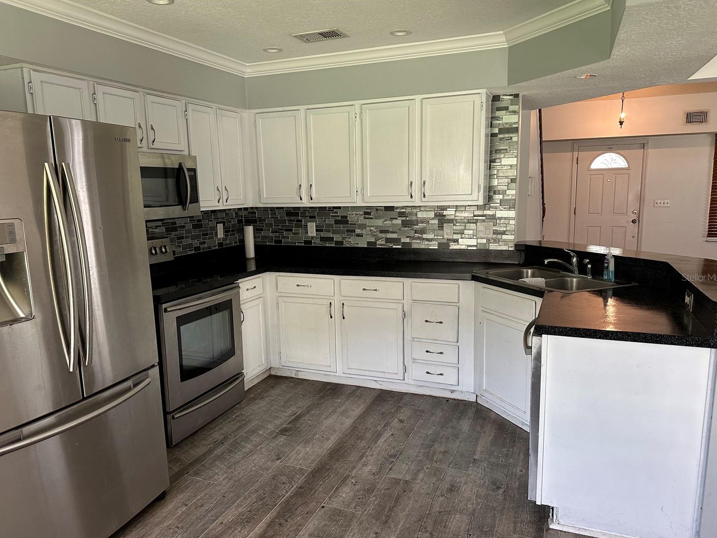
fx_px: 518
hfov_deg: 69.4
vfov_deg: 54.9
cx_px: 352
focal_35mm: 25
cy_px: 277
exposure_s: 1/60
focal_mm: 6.86
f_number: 1.78
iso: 160
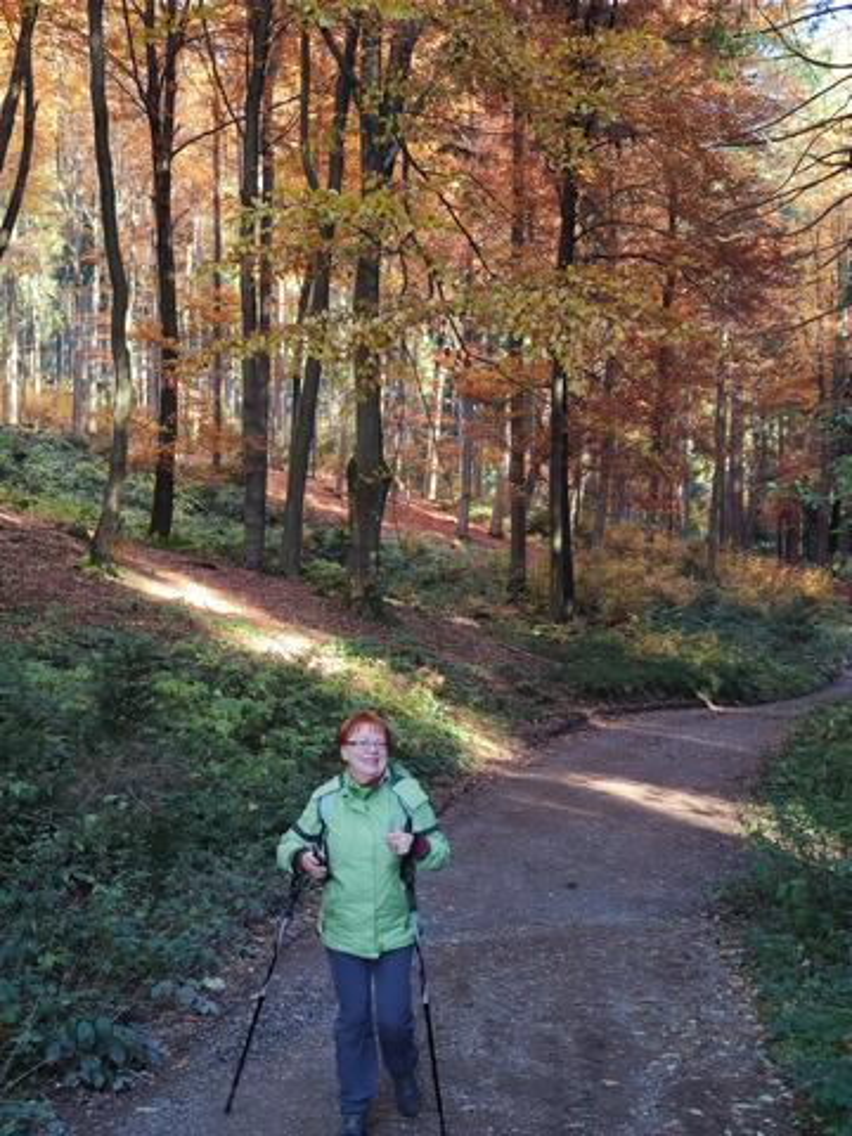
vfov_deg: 39.7
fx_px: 1575
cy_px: 568
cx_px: 426
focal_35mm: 48
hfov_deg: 30.3
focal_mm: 8.16
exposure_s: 1/93
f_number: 2
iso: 81
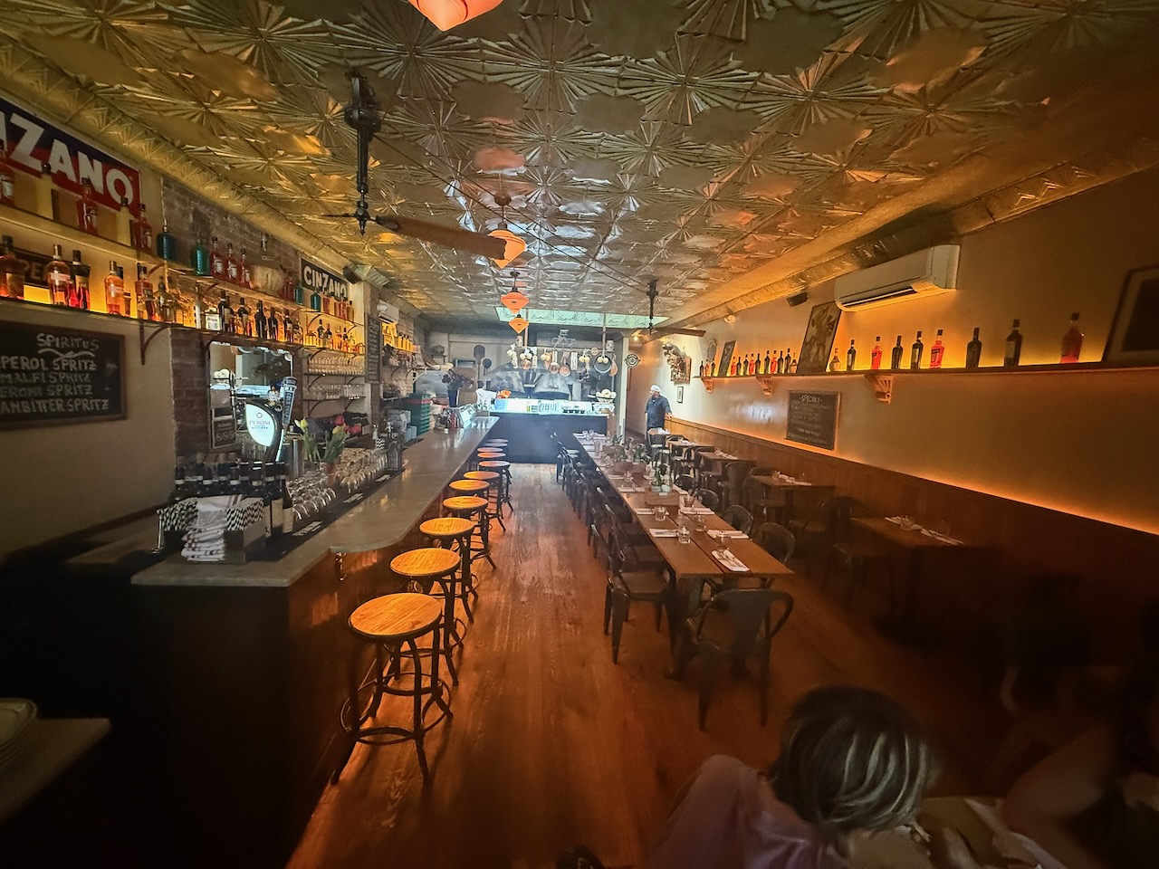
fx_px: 469
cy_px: 434
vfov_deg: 85.7
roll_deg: -2.4
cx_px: 580
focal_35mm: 14
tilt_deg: -5.2
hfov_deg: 102.1
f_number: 2.2
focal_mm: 2.22
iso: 1000
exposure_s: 1/60
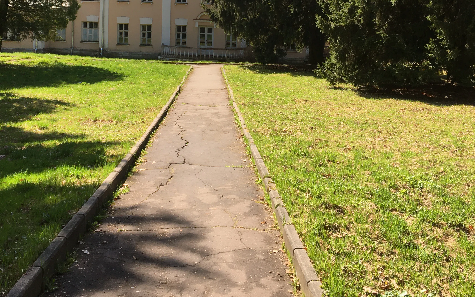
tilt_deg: -0.9
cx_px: 216
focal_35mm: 46
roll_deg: -1.7
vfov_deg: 27.2
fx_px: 596
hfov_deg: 43.4
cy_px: 42
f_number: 2.2
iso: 25
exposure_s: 1/705
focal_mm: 4.15
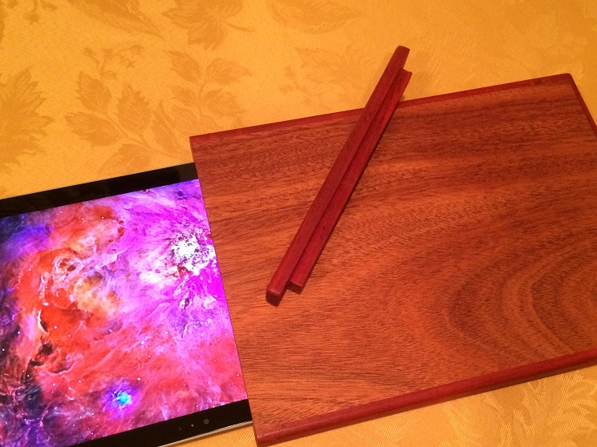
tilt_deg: -65.5
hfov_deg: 47.8
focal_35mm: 39
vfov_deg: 36.8
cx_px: 319
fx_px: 673
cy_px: 248
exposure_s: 1/30
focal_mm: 4.15
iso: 250
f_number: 2.2
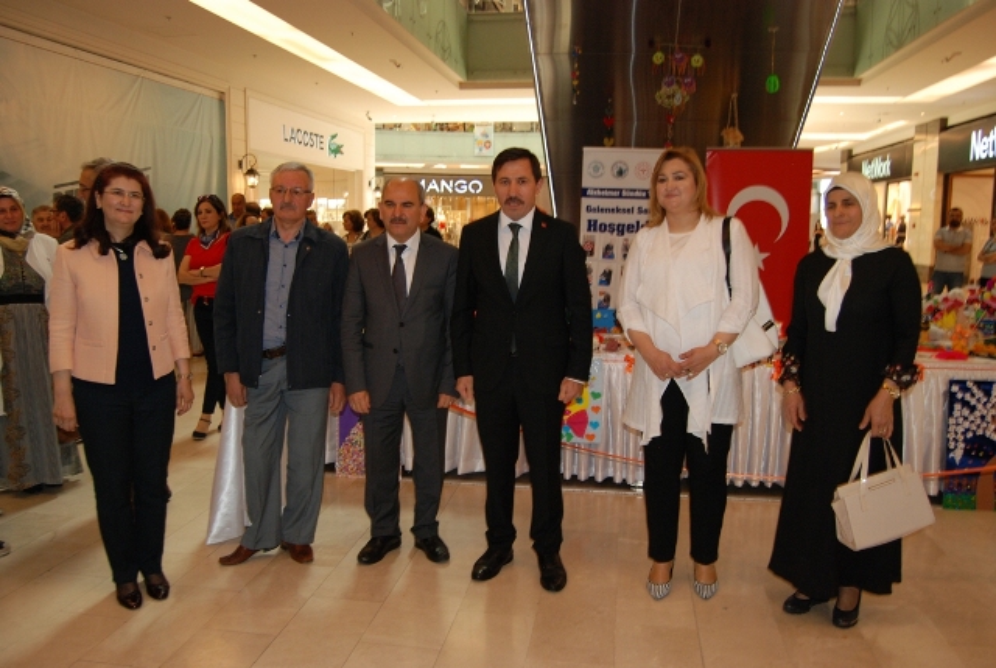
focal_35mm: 28
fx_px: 790
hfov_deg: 64.5
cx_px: 498
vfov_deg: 45.8
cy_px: 334
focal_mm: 19
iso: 400
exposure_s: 1/60
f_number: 4
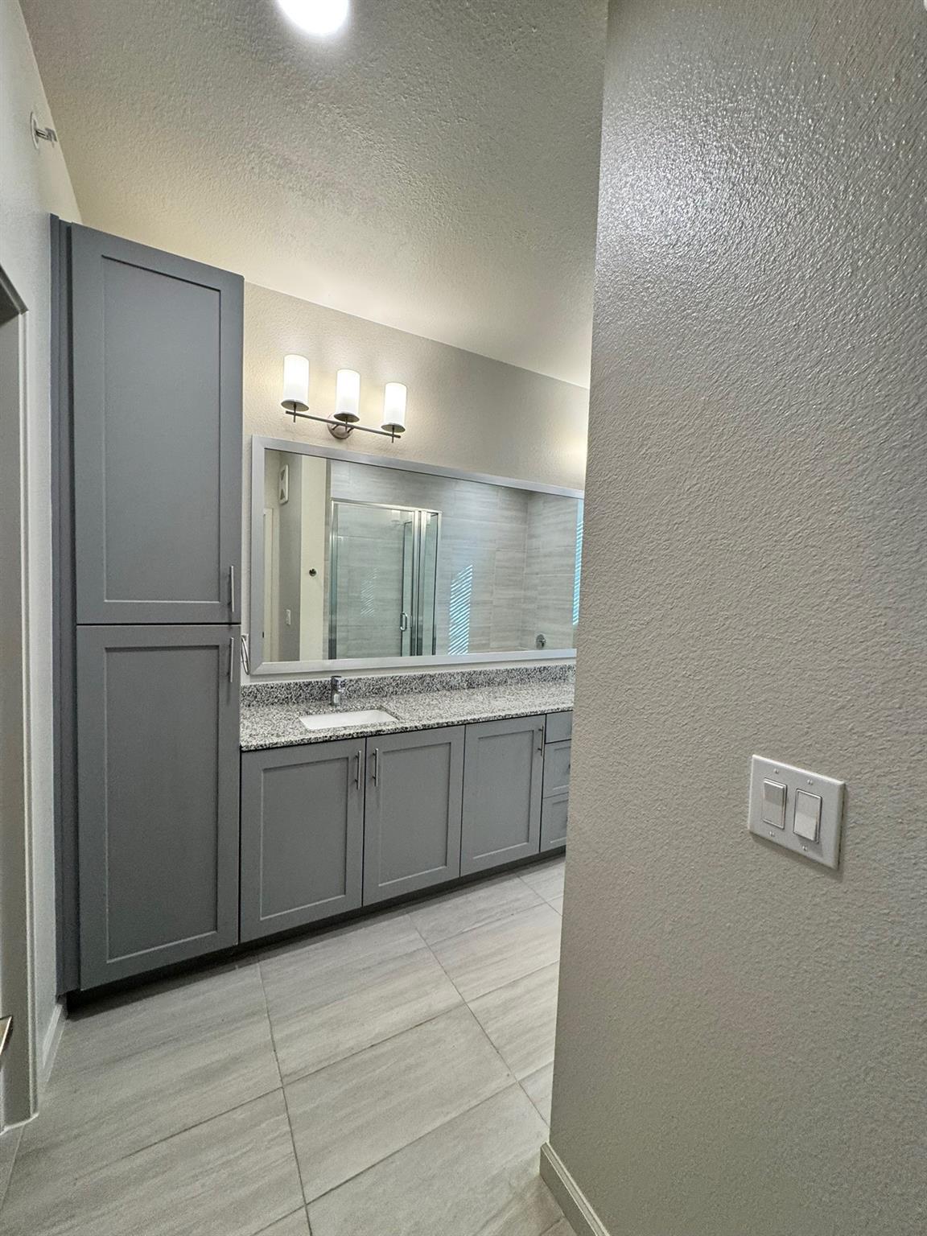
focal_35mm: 14
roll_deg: -2.4
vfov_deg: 102.1
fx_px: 500
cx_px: 464
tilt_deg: -4.4
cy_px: 618
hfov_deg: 85.7
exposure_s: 1/120
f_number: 2.2
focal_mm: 2.22
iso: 160
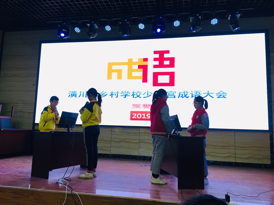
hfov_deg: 61.7
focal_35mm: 29
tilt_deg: +8.2
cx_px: 137
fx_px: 230
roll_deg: -2.4
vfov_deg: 48.2
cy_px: 102
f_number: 2.2
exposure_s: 1/33
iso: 32
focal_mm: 4.15
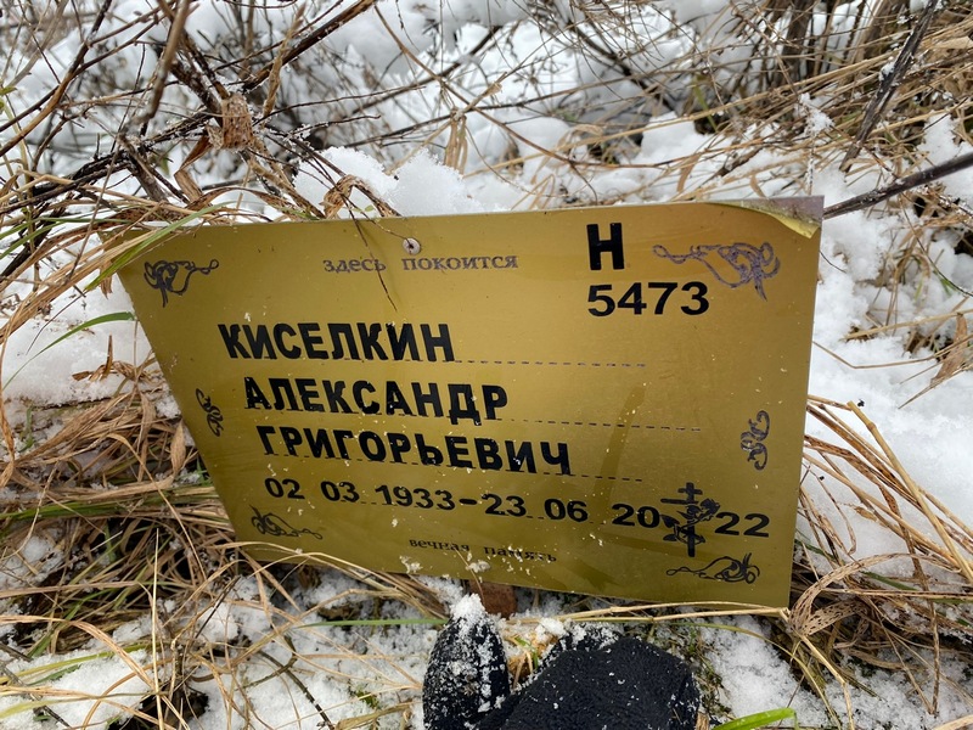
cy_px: 365
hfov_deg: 67.3
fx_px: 731
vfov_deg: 53.1
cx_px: 486
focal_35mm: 26
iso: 40
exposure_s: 1/122
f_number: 1.8
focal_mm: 4.25
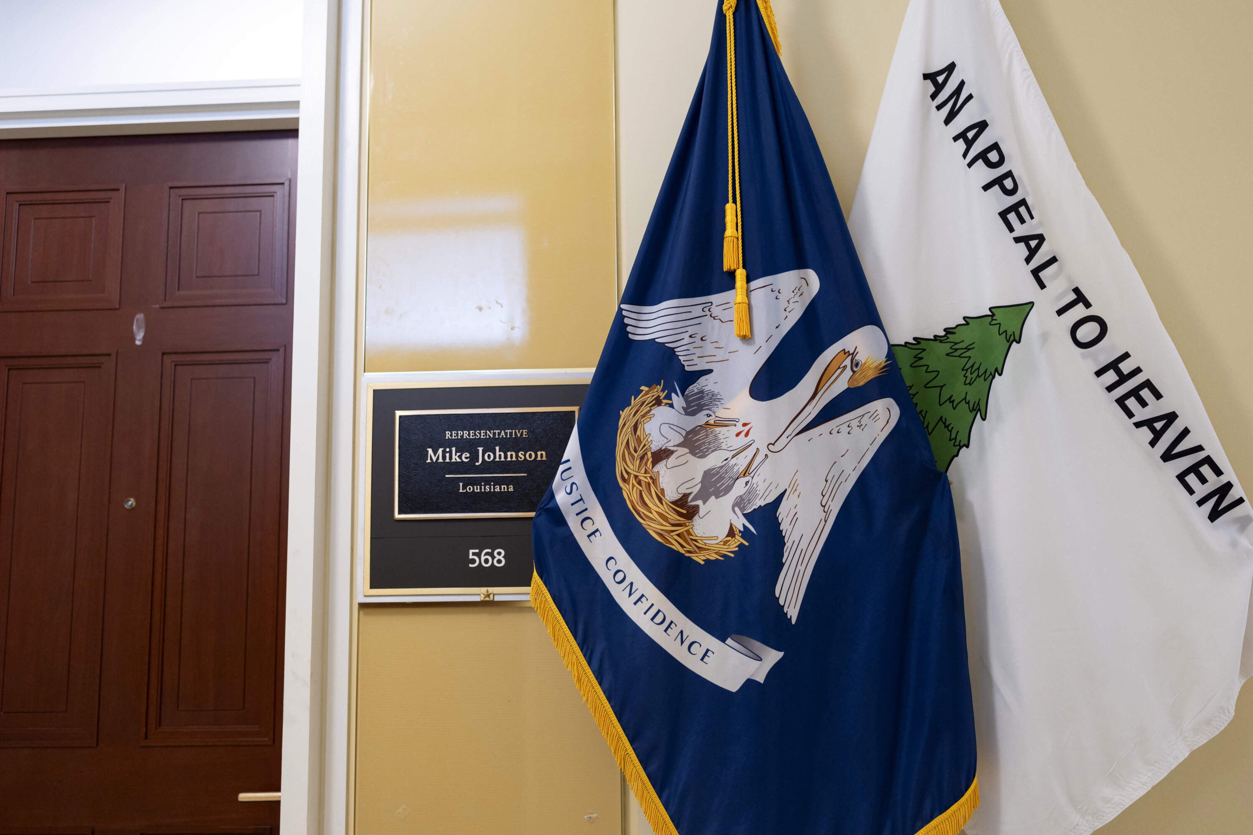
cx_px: 626
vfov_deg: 37.9
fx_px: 1218
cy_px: 418
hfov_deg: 54.4
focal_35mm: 35
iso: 1000
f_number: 1.4
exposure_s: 1/250
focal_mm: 35
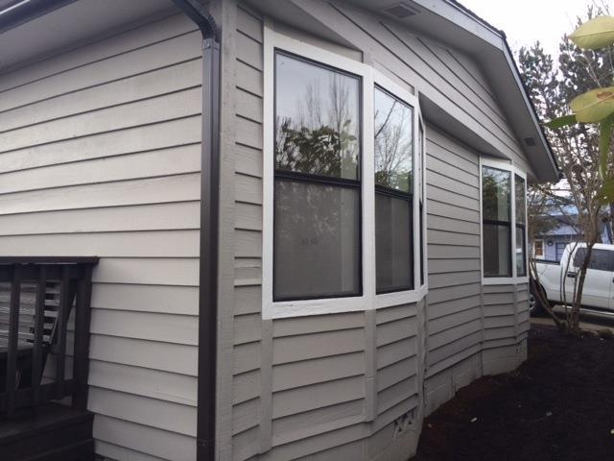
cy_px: 230
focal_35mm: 29
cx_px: 307
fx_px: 514
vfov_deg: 48.2
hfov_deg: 61.7
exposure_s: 1/283
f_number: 2.2
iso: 32
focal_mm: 4.15
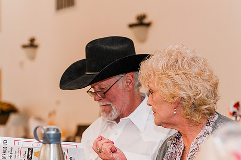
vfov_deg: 12.1
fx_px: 756
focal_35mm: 113
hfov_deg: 18.1
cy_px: 105
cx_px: 138
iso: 800
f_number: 2.8
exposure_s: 1/250
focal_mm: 70
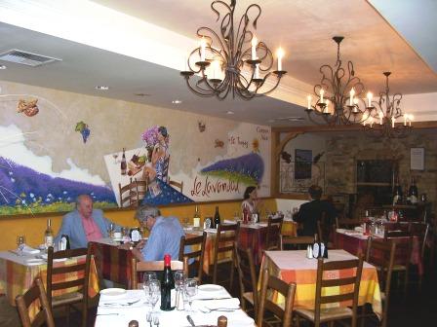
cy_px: 164
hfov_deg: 54.0
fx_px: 429
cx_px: 218
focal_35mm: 34
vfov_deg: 41.8
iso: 80
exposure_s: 1/60
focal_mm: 5.6
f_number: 2.7
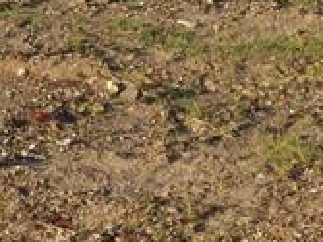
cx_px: 112
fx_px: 3319
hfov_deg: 5.6
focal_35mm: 356
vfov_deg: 4.1
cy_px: -432
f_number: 5
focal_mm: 10.34
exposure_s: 1/250
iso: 100
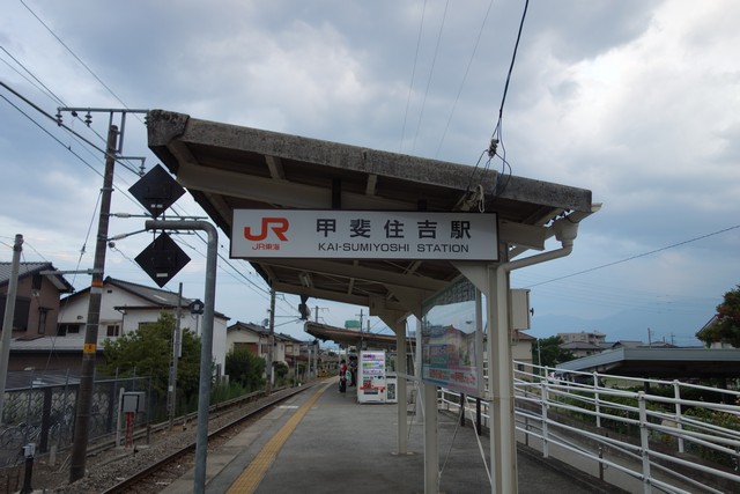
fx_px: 576
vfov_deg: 46.4
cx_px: 370
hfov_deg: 65.5
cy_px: 247
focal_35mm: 28
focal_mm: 10.4
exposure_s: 1/100
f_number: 2.2
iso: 125
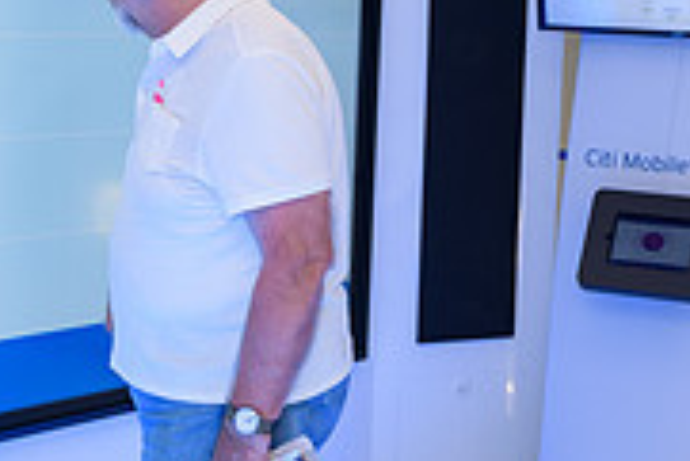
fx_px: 1477
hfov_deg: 26.3
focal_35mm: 77
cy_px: 93
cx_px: 335
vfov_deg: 17.6
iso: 400
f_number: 3.2
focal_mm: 24
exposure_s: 1/200
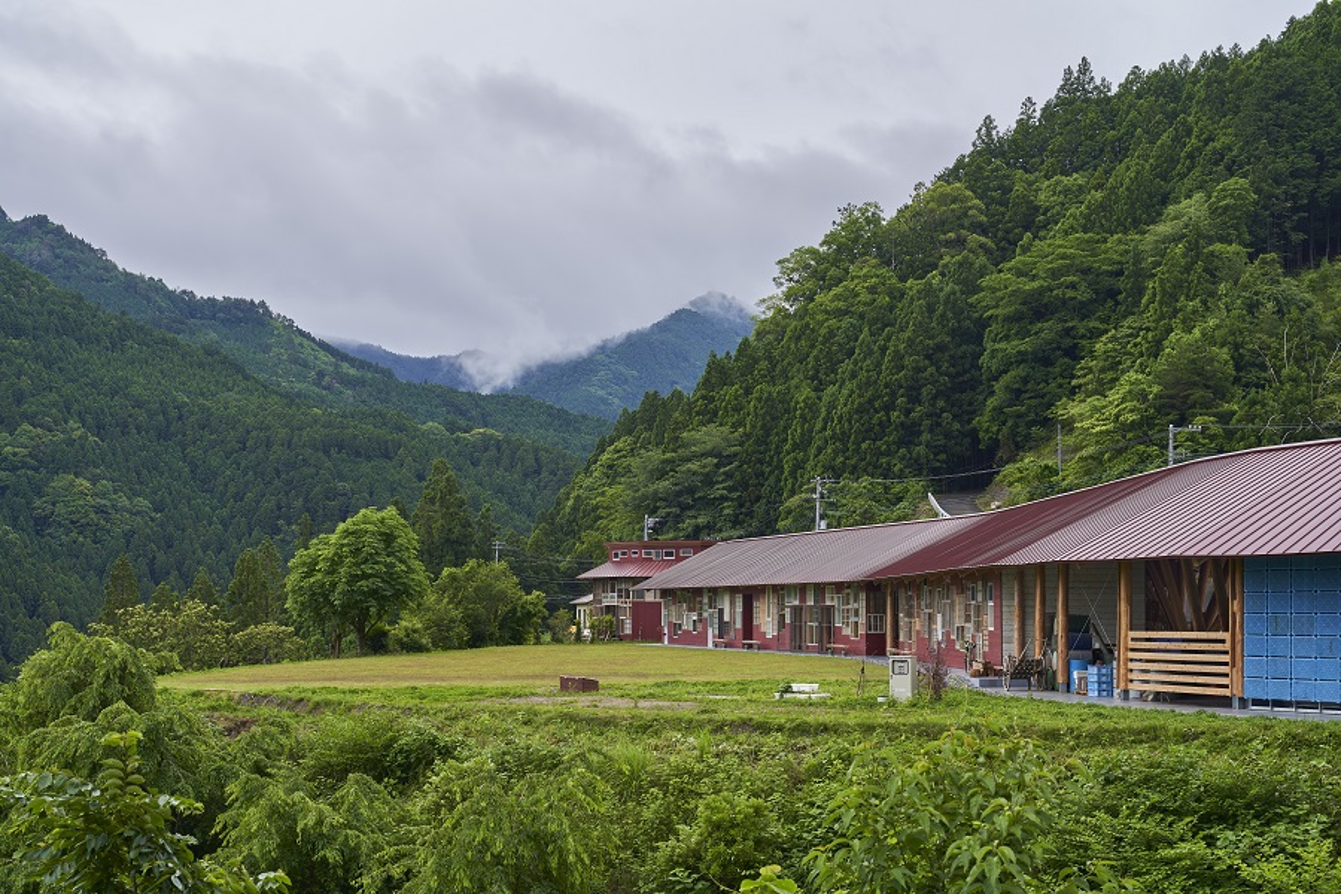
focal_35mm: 50
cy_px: 447
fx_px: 1862
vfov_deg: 27.0
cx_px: 670
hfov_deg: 39.6
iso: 100
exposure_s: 1/60
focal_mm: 50
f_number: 9.5
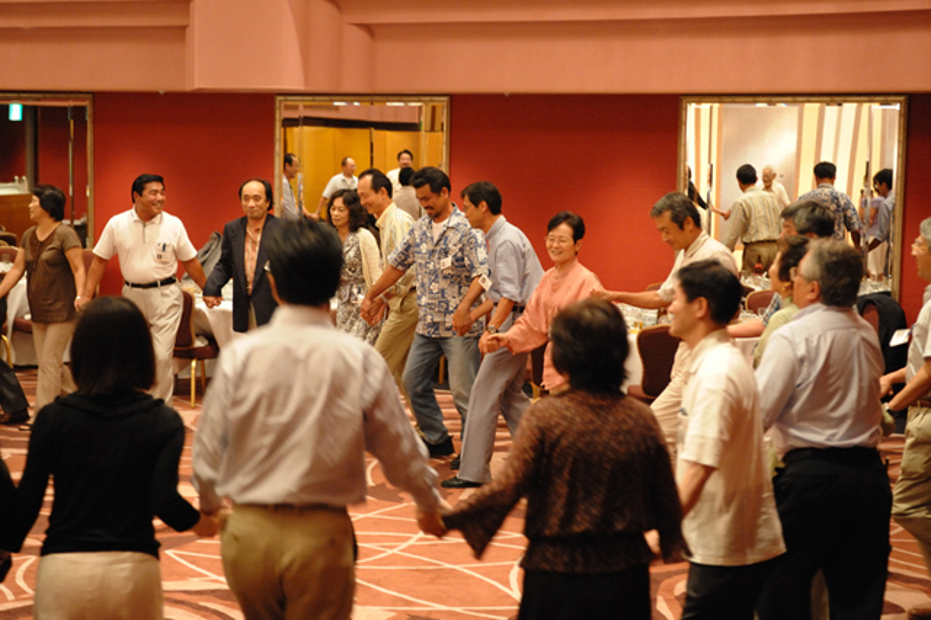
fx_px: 1809
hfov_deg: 28.9
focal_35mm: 70
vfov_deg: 19.4
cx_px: 466
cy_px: 310
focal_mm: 70
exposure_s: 1/80
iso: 6400
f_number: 4
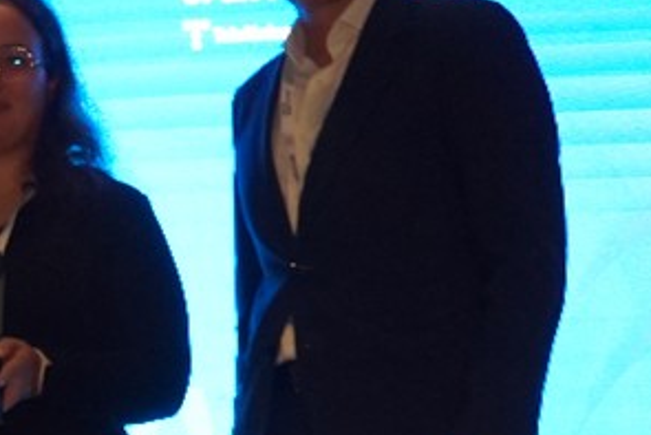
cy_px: 468
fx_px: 2117
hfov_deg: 15.9
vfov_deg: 11.6
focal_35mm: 117
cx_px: -357
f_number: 4
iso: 3200
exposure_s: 1/160
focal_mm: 20
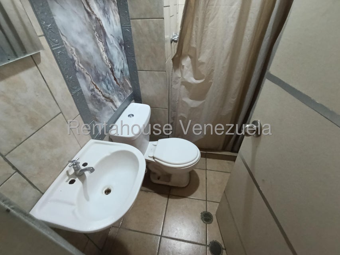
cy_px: 128
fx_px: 157
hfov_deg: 94.5
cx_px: 170
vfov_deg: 78.1
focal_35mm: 16
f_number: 2.2
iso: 1600
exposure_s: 1/20
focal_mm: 1.65
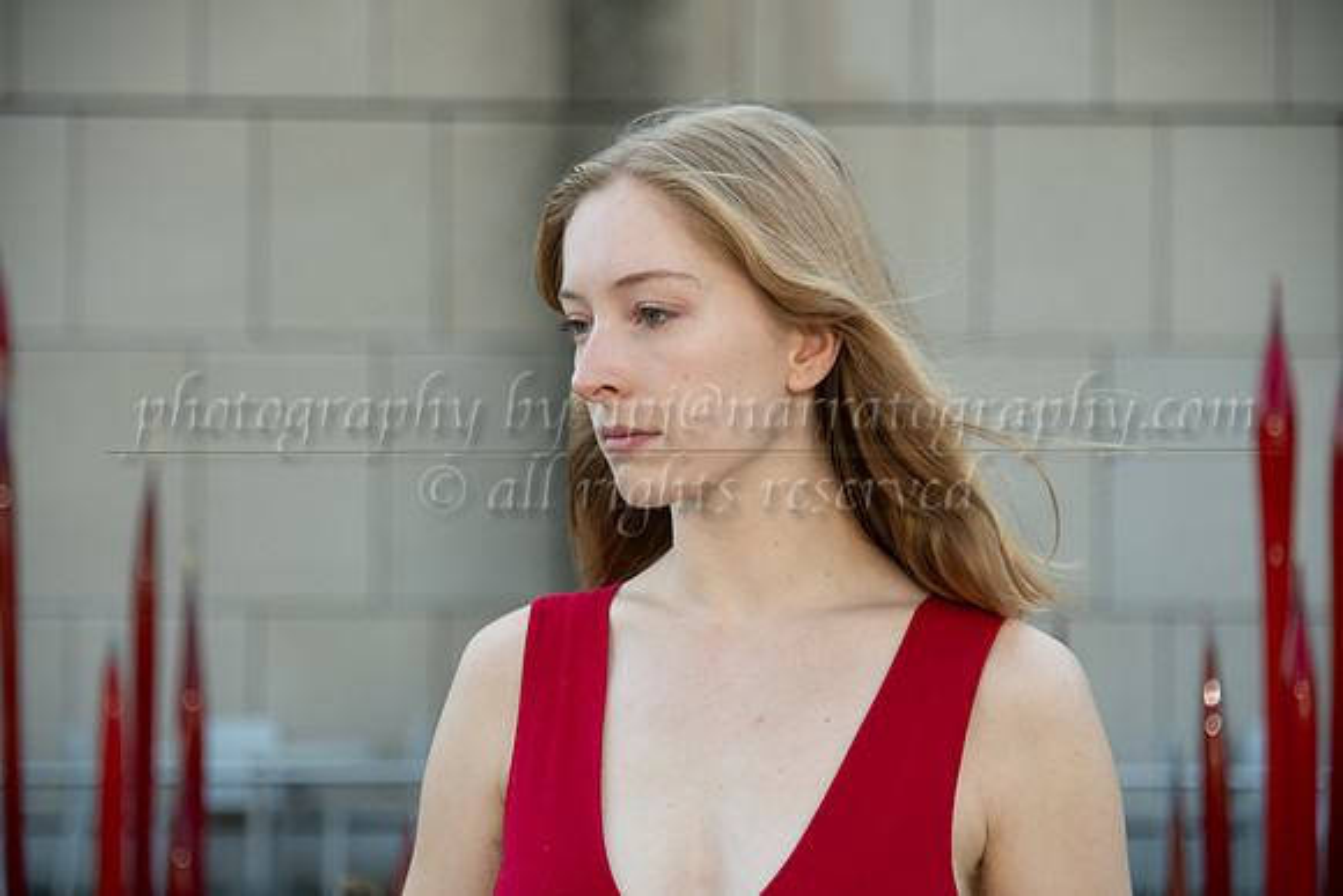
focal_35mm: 88
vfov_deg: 15.5
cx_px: 671
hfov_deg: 23.0
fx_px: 3298
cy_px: 442
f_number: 4
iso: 200
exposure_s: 1/400
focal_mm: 85
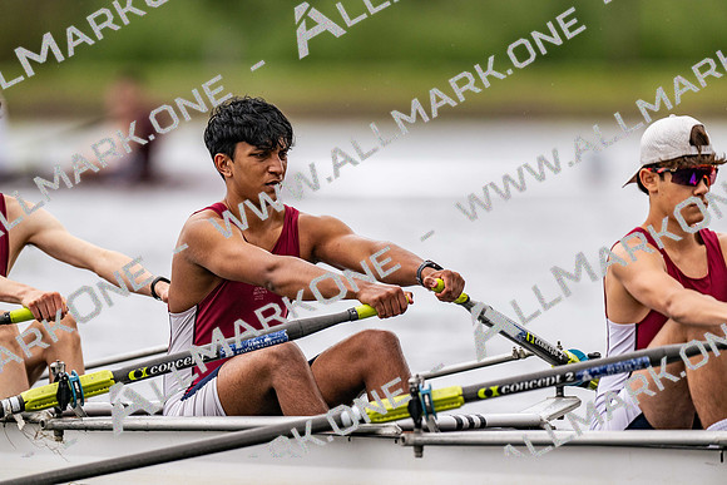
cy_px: 242
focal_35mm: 600
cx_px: 364
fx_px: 12119
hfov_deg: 3.4
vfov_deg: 2.3
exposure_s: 1/2500
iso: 400
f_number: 4
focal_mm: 600
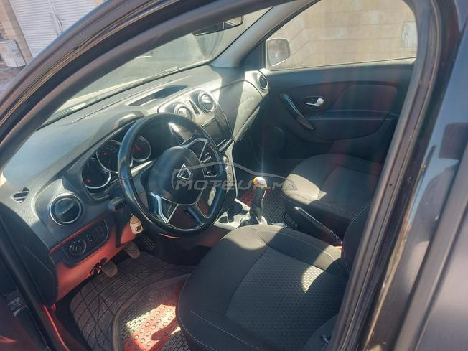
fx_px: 324
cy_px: 176
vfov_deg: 56.8
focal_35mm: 24
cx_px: 234
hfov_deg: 71.6
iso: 32
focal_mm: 5.23
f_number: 1.8
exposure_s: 1/50
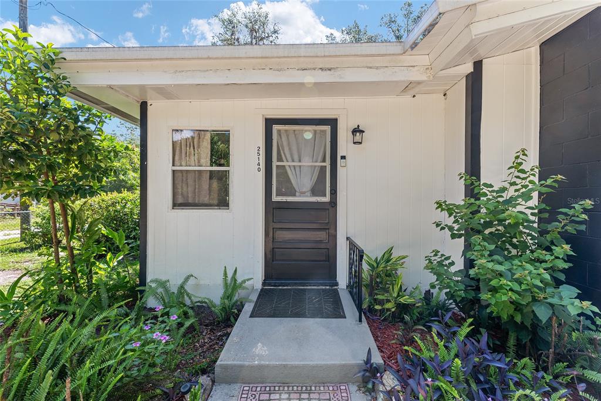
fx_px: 234
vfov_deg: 81.2
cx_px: 300
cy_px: 200
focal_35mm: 14
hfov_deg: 104.3
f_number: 8
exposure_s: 1/100
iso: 250
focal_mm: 14
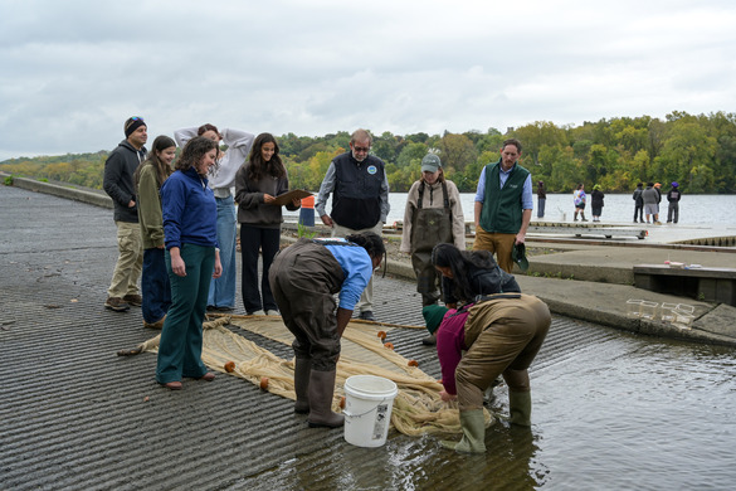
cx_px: 368
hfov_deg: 49.6
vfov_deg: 34.2
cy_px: 246
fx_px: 797
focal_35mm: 39
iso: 320
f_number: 6.3
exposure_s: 1/125
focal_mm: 39
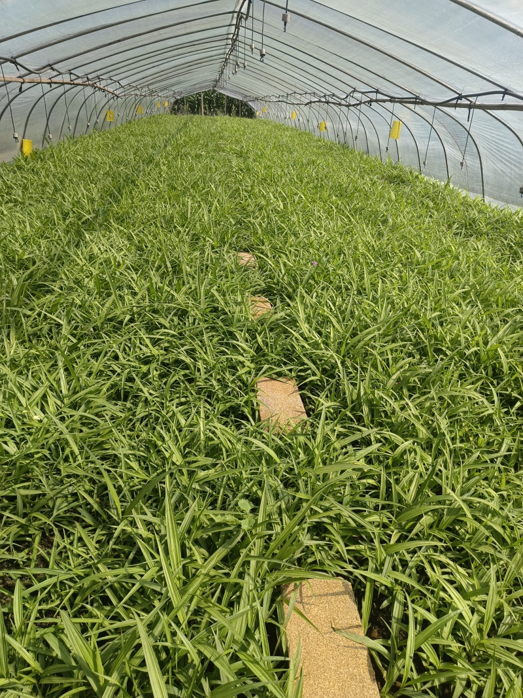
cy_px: 349
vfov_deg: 73.9
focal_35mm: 23
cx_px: 262
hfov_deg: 58.9
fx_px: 463
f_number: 1.88
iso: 100
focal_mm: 5.59
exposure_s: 1/209
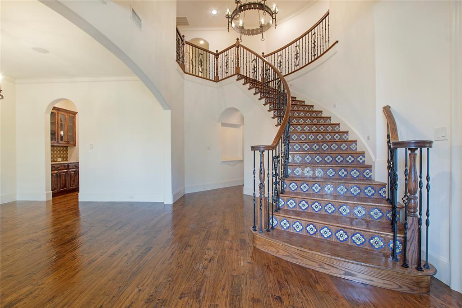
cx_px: 231
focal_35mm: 15
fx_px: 192
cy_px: 154
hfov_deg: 100.4
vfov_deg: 77.3
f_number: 7.1
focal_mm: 10
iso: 100
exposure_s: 1/10
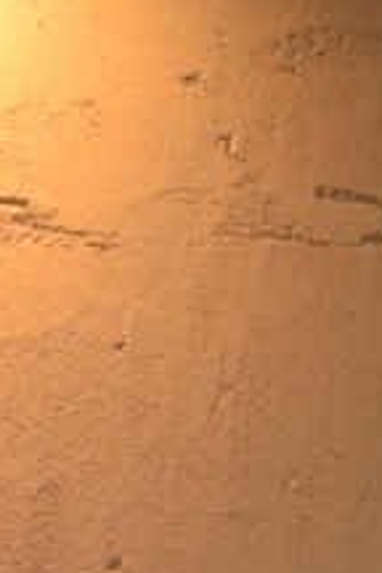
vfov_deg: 11.5
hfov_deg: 8.3
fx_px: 2387
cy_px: 1350
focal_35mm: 150
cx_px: -557
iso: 800
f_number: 4
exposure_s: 1/60
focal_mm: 18
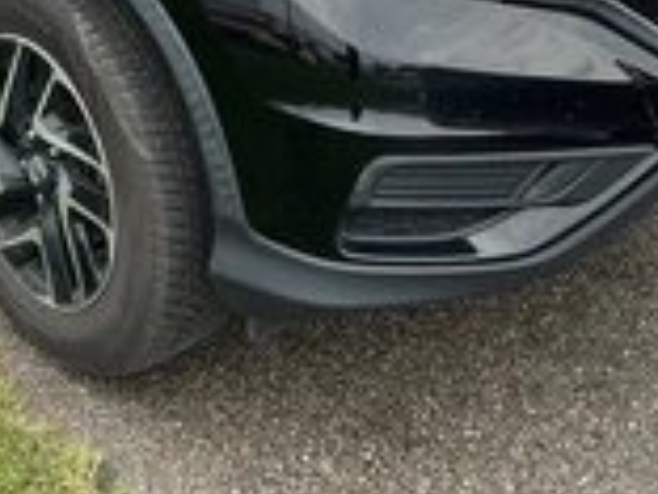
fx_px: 1369
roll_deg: -1.8
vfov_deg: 19.1
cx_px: 148
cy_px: -118
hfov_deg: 26.6
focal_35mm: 72
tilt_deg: -14.8
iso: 25
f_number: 1.8
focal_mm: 3
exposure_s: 1/635
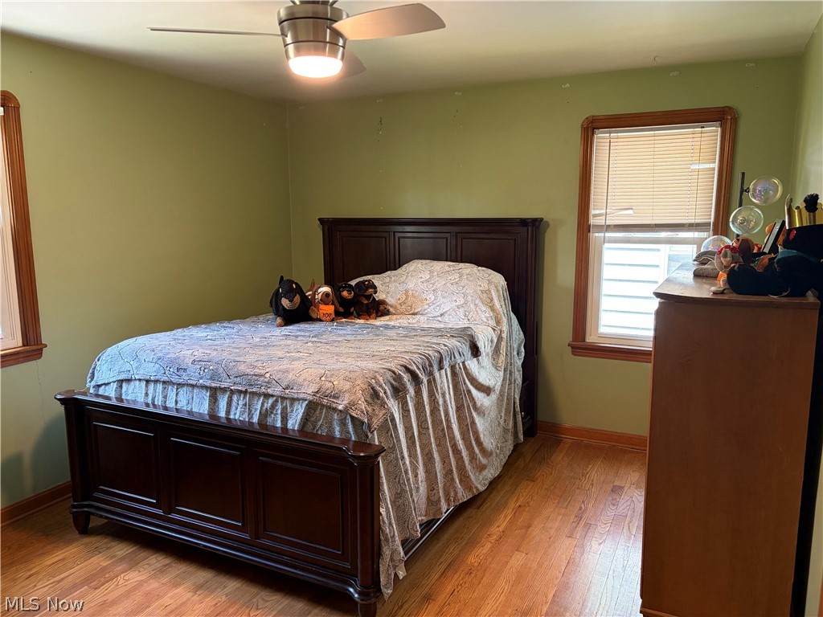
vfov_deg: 53.1
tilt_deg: -9.3
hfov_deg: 67.3
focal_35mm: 26
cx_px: 412
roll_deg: -0.3
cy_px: 308
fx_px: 618
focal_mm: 5.96
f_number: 1.6
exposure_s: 1/60
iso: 250
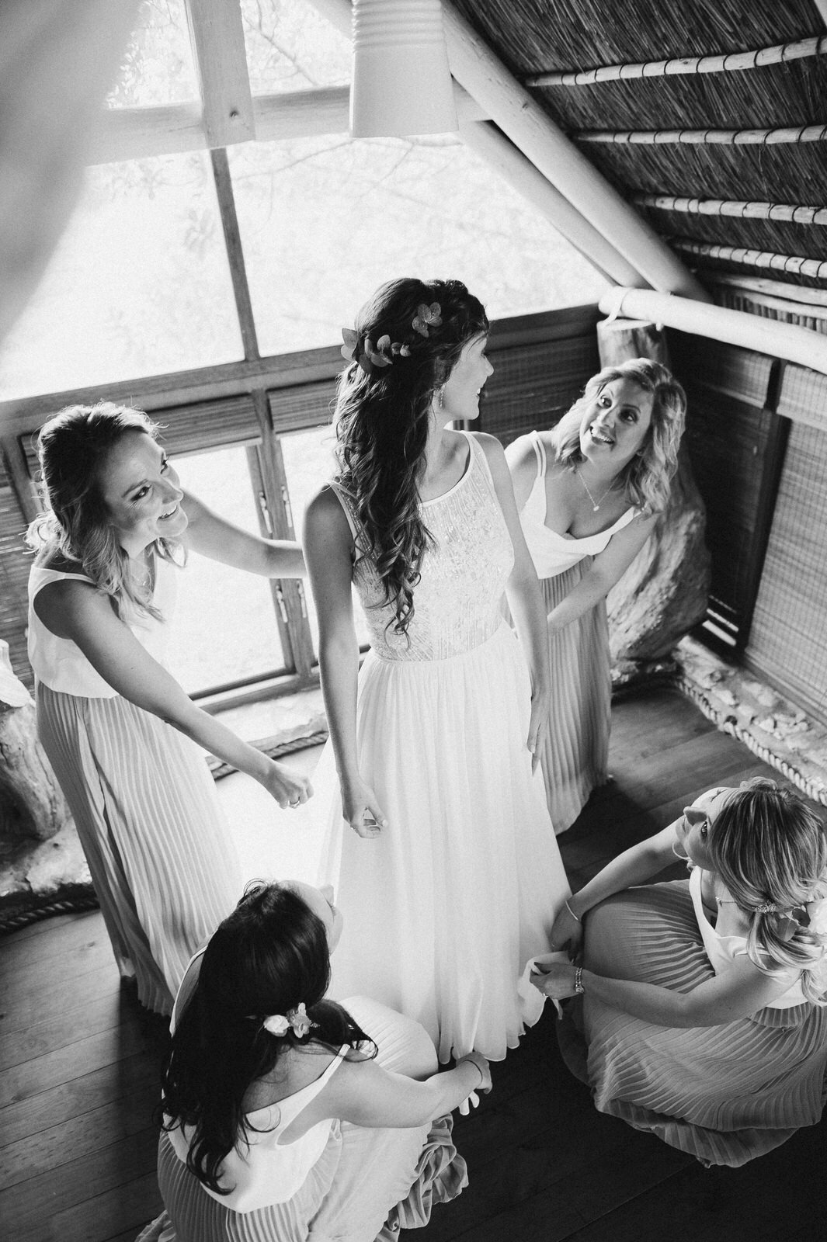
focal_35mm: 24
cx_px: 414
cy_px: 621
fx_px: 828
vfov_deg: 73.8
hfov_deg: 53.1
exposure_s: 1/160
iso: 800
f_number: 2.8
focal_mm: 24
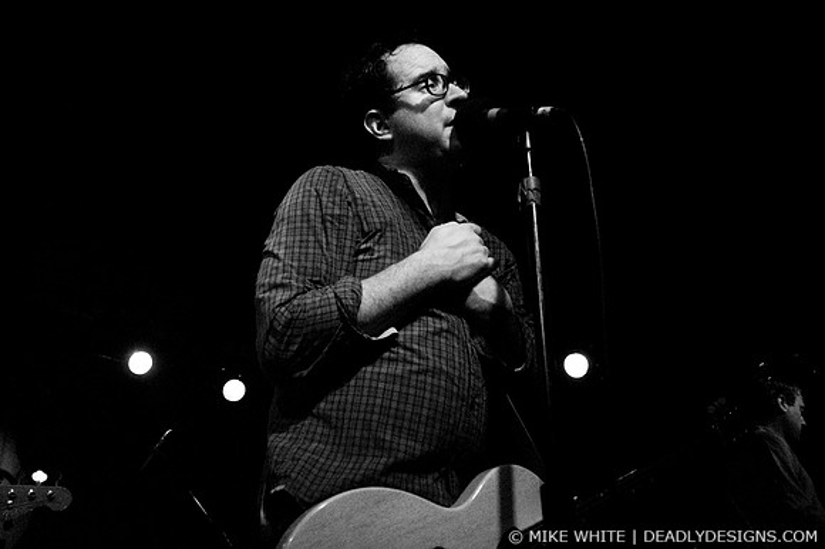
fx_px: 687
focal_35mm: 30
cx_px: 412
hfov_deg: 62.0
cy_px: 274
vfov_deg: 43.6
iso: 800
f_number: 3.2
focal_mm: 20
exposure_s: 1/125
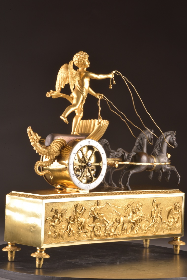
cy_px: 133
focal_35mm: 142
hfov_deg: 9.7
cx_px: 91
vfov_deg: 14.4
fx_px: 1105
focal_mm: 135
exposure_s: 1/125
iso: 400
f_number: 22
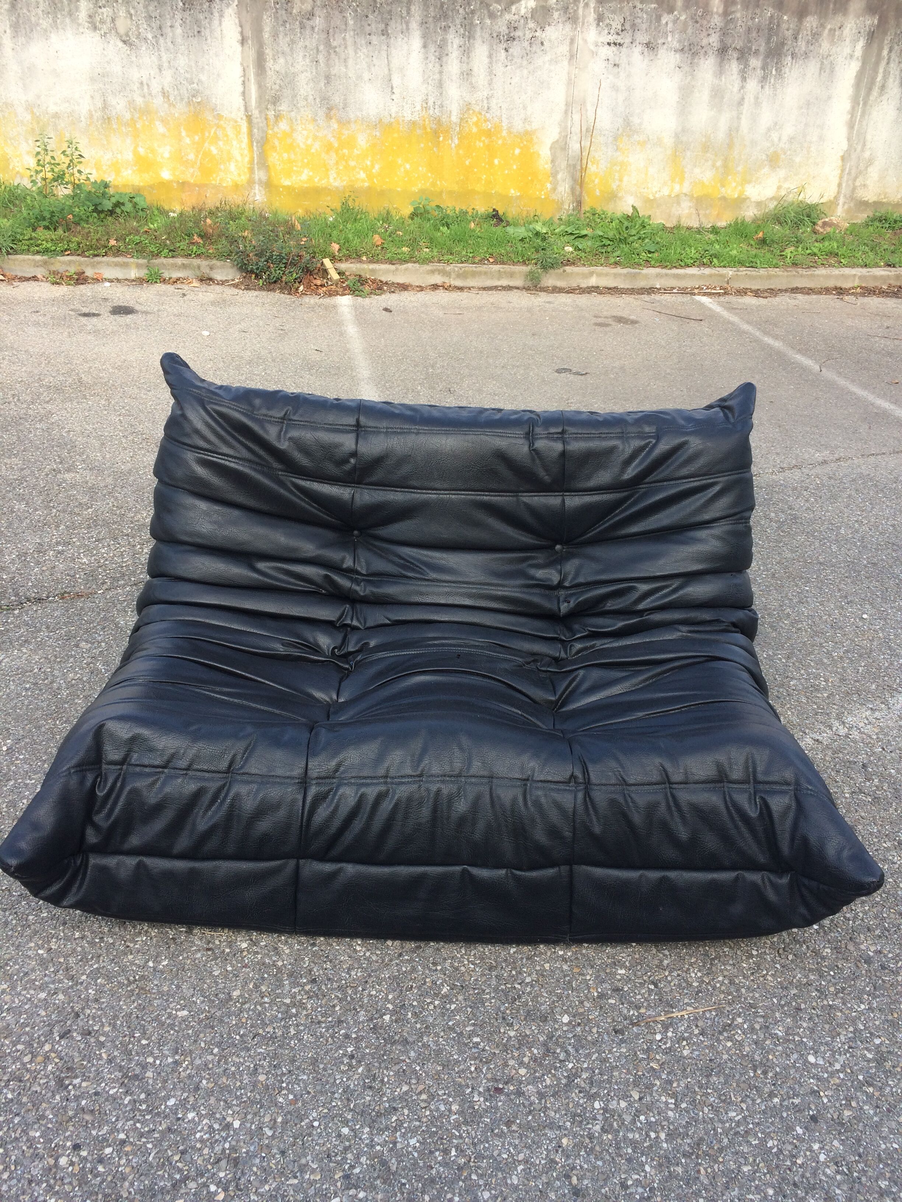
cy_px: 601
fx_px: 1008
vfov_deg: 61.7
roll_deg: -0.3
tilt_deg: -29.2
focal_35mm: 29
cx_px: 451
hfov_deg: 48.2
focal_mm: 4.15
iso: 32
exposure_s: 1/477
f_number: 2.2
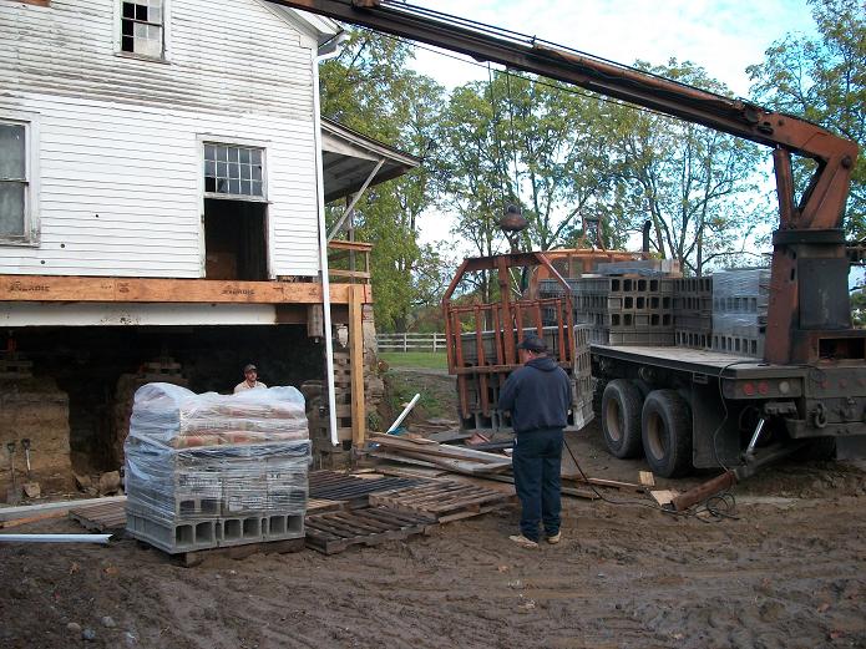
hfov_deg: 56.8
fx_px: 800
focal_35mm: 32
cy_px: 324
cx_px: 433
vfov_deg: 44.1
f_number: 2.9
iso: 80
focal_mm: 5.7
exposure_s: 1/125
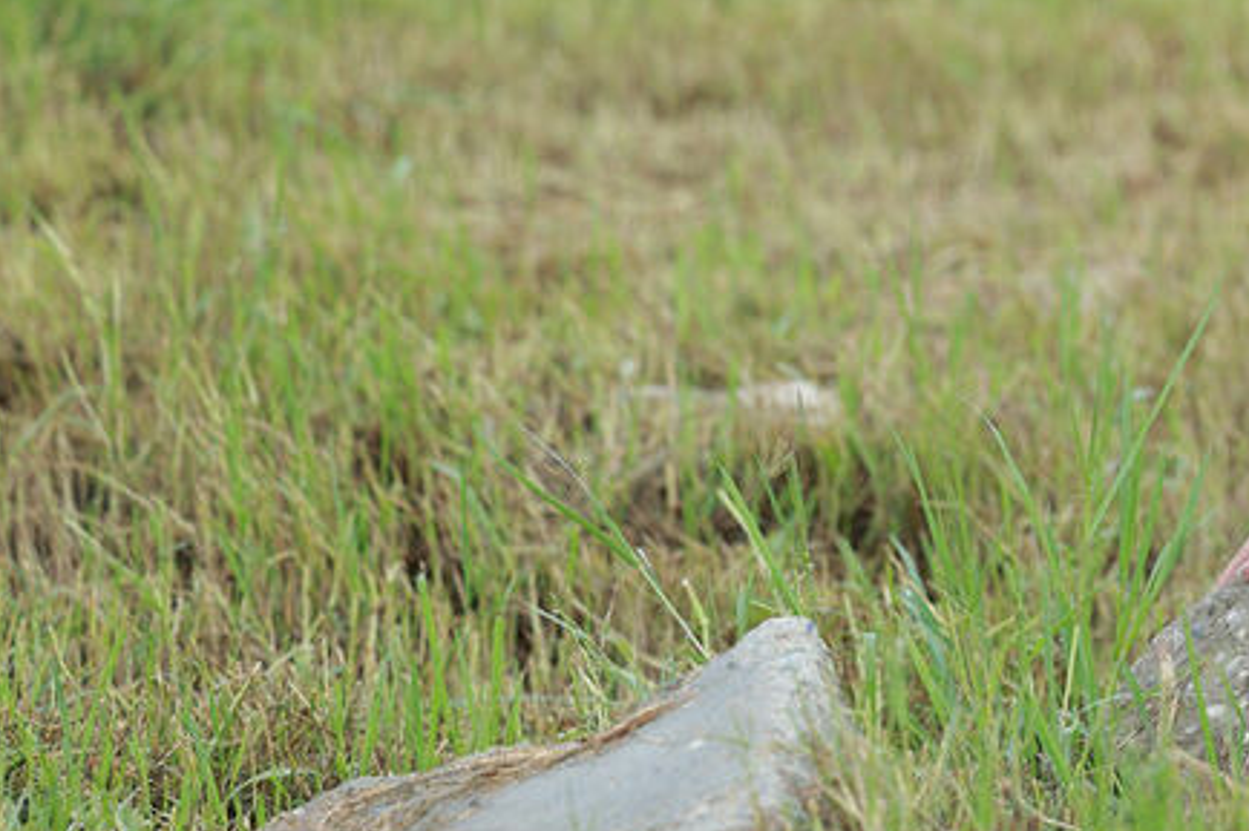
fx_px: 7976
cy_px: -150
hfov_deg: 8.9
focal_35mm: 230
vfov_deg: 5.9
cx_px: 1476
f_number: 2.8
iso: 125
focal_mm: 95
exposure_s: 1/400
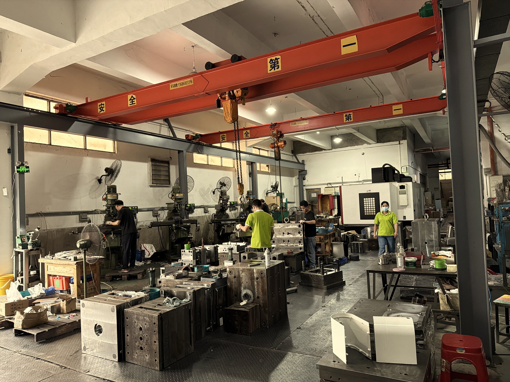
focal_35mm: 24
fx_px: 354
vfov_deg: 56.8
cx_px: 255
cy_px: 191
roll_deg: +2.5
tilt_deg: +1.3
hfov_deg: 71.6
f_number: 1.78
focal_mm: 6.76
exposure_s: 1/100
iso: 500
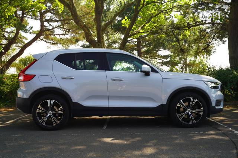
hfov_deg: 46.3
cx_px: 119
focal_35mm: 42
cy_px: 79
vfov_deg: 31.8
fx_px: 278
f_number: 5
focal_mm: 42.1
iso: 100
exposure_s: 1/80
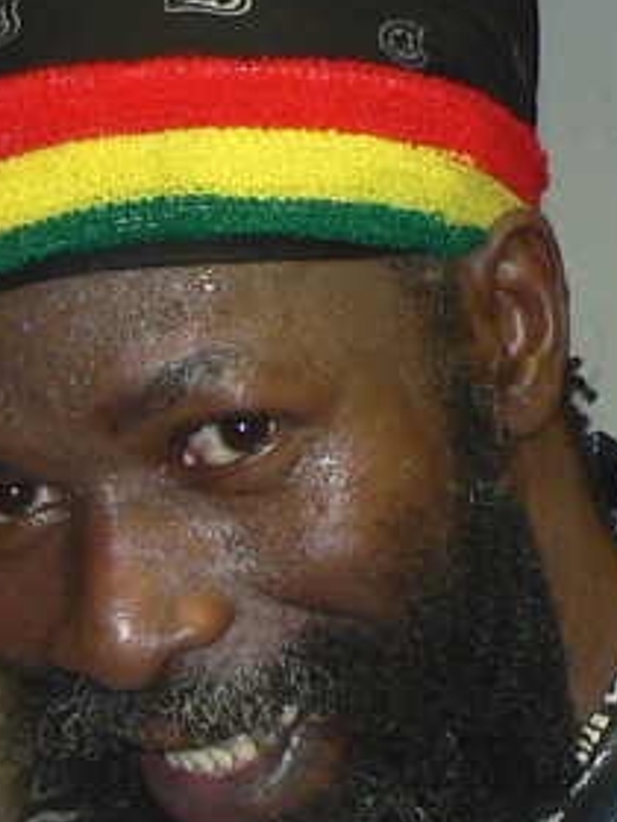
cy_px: 819
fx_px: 2971
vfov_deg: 15.5
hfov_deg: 11.7
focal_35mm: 125
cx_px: -26
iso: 100
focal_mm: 6
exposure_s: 1/60
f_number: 2.8
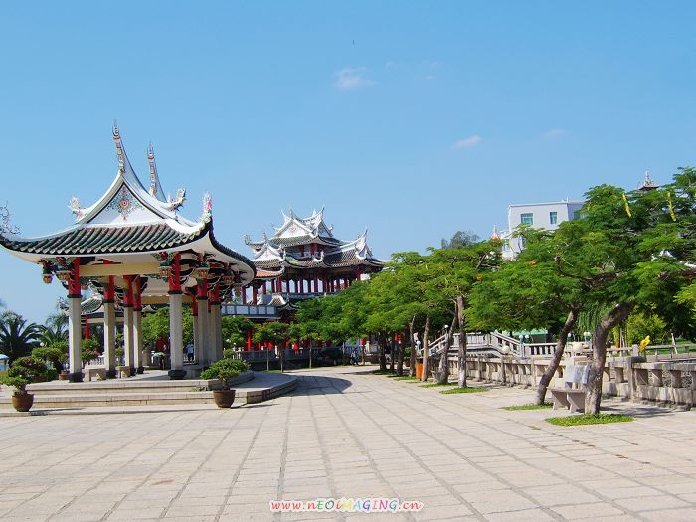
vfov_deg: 37.7
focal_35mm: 38
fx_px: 764
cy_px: 261
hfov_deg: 49.0
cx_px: 348
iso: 50
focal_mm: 9.86
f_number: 6.7
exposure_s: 1/229
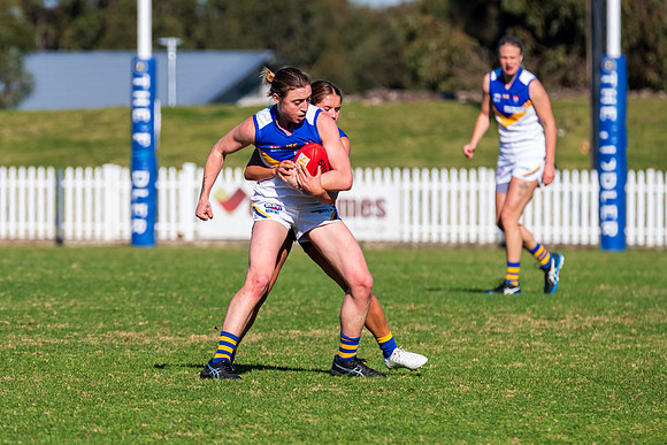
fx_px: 10708
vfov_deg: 2.4
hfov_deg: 3.6
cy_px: 205
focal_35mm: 578
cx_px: 240
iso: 800
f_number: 10
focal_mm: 400
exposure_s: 1/2000
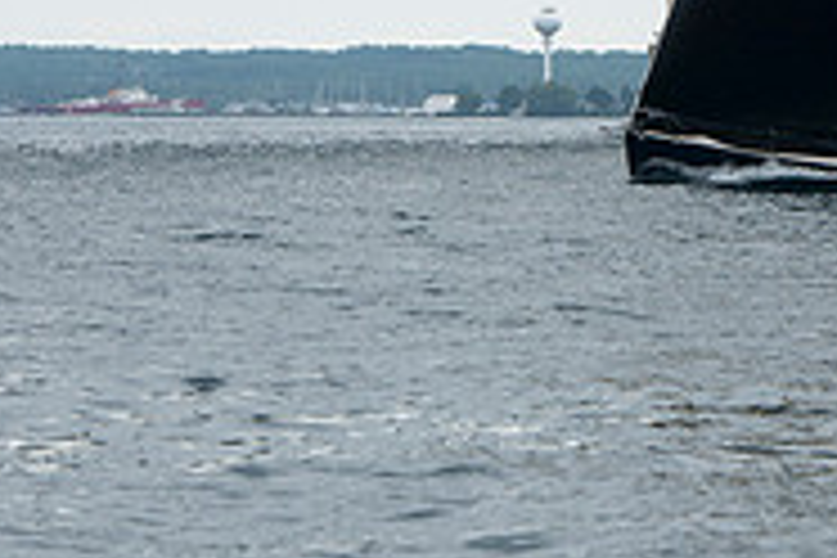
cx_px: 873
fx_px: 8416
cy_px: -119
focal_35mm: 362
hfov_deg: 5.7
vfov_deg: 3.8
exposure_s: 1/800
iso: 250
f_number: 8
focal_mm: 116
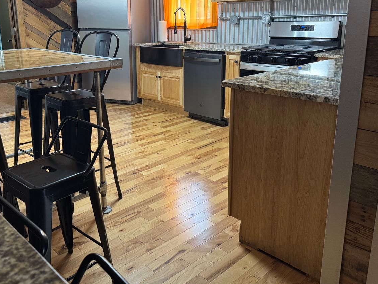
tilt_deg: -14.0
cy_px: 106
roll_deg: +0.5
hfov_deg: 56.7
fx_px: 349
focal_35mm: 32
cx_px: 168
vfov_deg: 43.8
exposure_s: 1/60
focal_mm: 6.76
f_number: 1.78
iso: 320
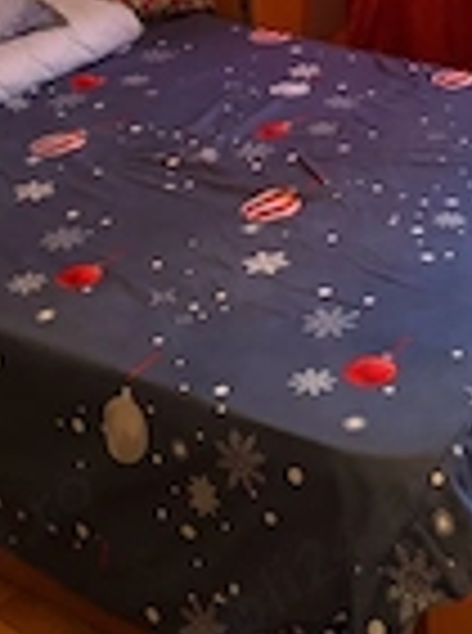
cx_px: 387
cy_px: -67
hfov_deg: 19.6
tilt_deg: -11.9
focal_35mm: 74
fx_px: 1352
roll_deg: +1.7
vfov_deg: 24.6
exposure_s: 1/25
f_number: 1.6
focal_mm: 5.96
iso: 500
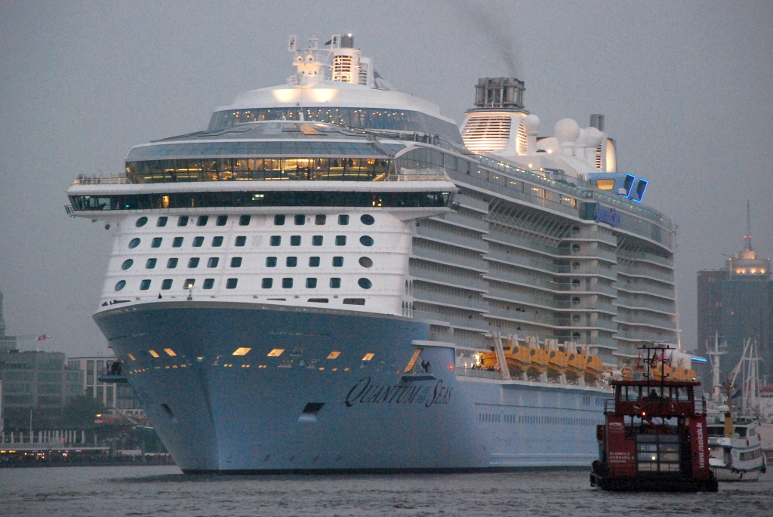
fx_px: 4352
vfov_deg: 6.8
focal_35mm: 202
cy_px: 258
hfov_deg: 10.1
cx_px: 386
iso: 1600
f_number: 5.6
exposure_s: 1/50
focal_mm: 135
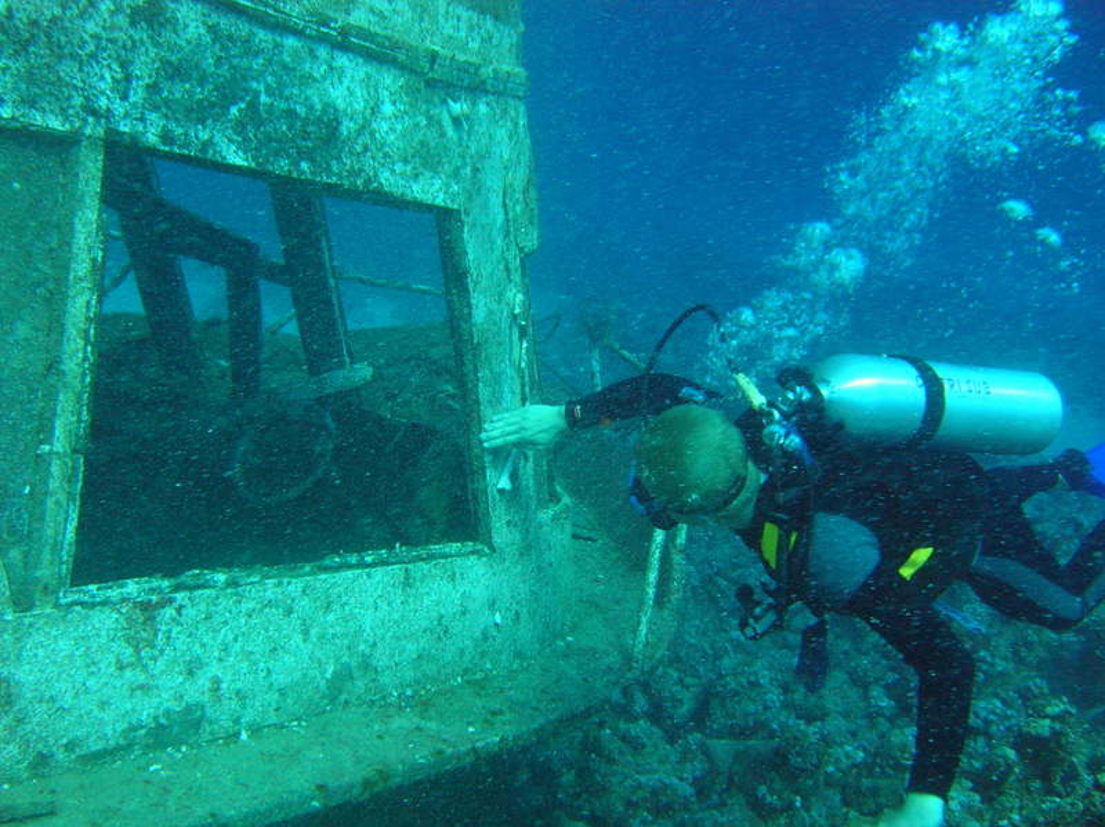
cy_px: 414
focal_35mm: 34
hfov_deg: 54.0
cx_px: 552
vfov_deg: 41.8
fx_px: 1085
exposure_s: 1/56.7
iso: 50
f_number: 4.9
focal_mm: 5.7
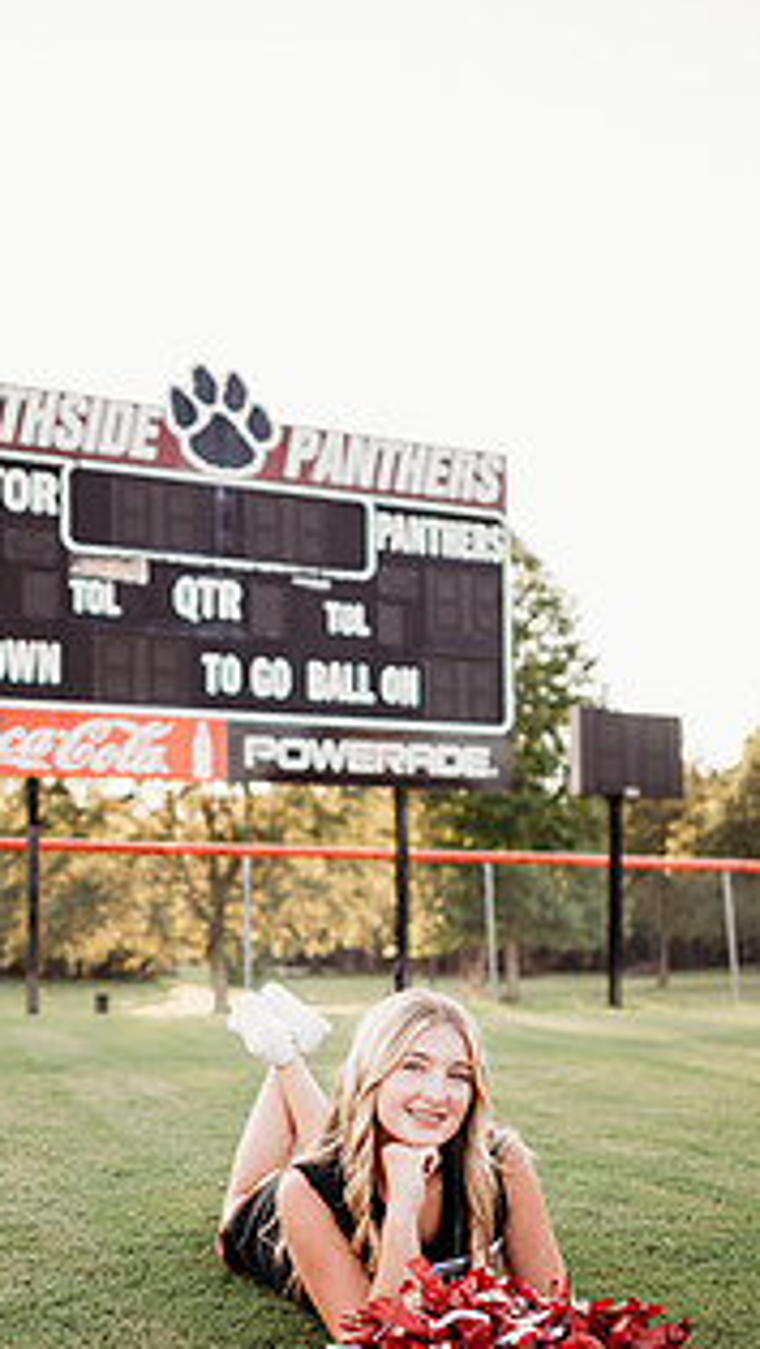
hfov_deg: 32.8
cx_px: 322
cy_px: 889
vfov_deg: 54.3
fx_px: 1288
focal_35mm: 36
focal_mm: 24
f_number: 2
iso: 125
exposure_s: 1/500
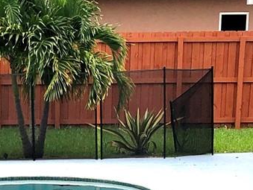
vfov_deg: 10.7
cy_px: 326
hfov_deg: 14.8
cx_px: 22
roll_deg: +1.0
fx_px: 966
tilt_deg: -16.9
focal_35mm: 132
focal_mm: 4
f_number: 1.8
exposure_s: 1/188
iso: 20
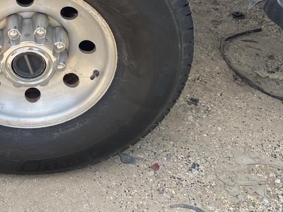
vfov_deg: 24.8
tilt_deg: -27.6
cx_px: 48
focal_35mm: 57
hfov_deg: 32.6
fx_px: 466
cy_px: 15
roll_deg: +5.0
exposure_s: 1/881
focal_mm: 5.1
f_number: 1.6
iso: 32
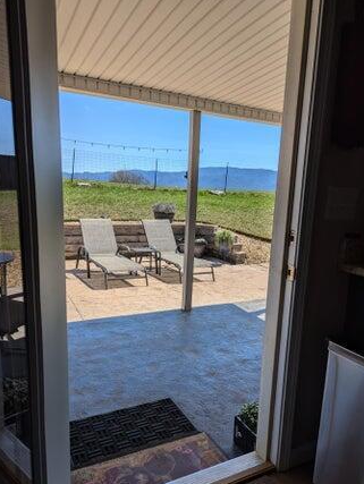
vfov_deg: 65.1
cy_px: 268
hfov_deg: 51.4
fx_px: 378
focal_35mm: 27
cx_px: 198
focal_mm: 6.81
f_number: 1.85
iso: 50
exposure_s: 1/2058
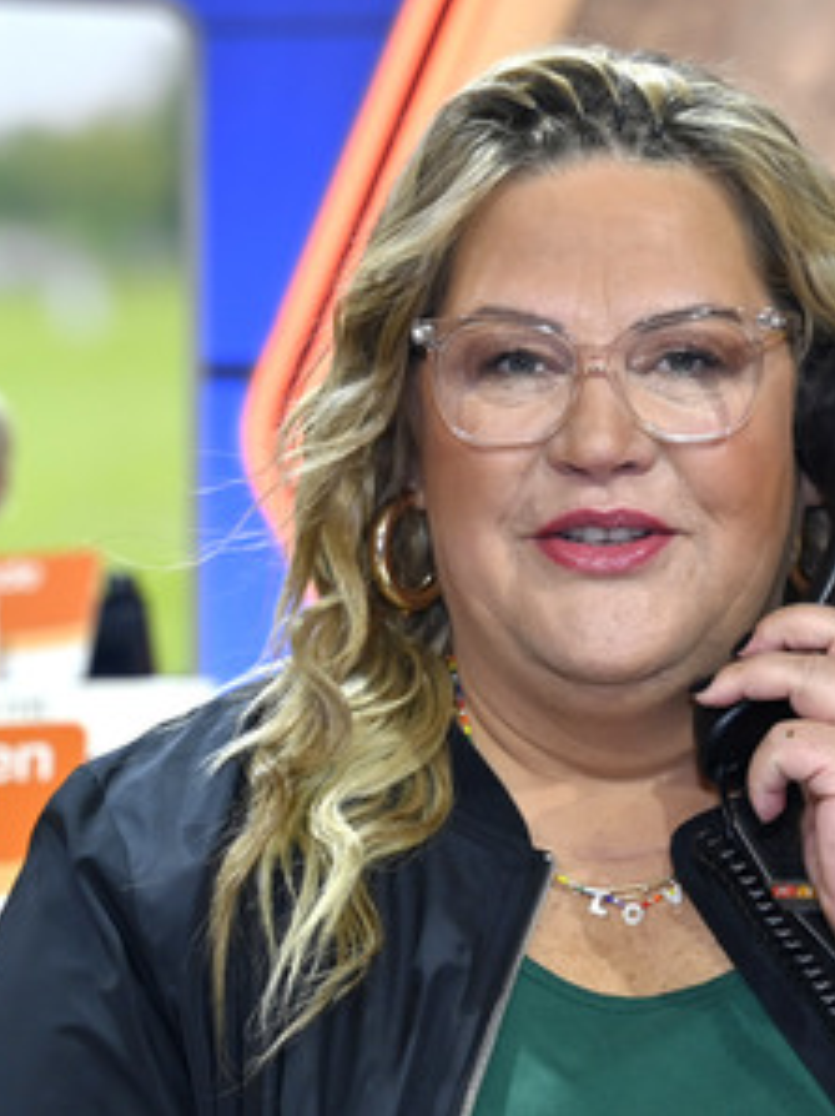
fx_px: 2577
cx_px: 642
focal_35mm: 80
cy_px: 558
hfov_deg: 18.3
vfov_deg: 24.4
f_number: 4
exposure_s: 1/200
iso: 1000
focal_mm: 55
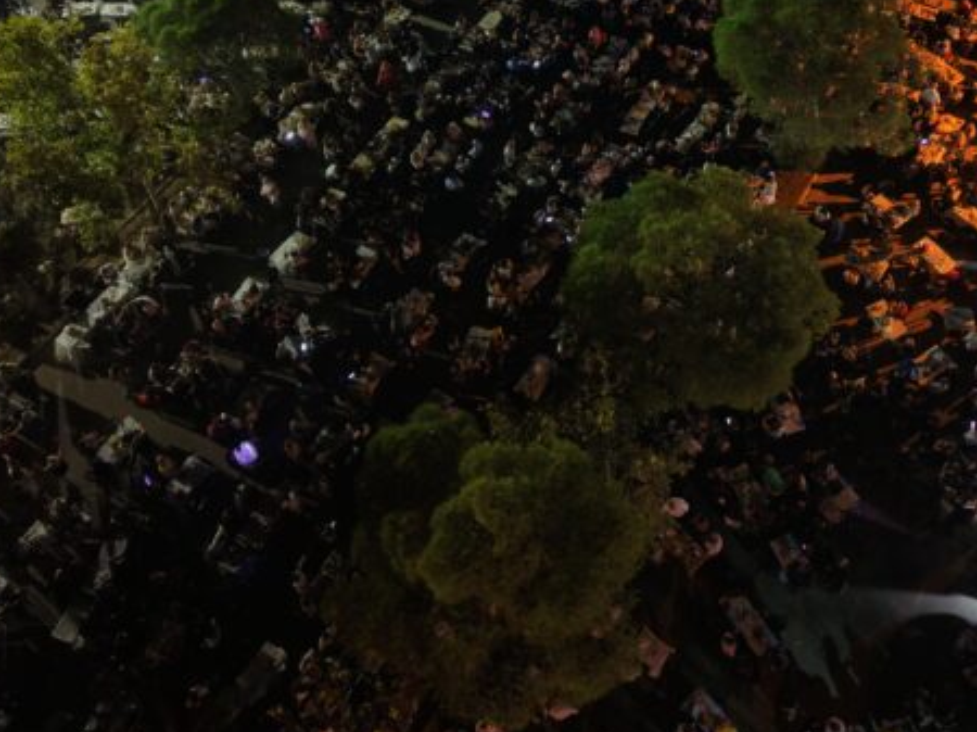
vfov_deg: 33.8
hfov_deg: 45.3
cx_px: 632
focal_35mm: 41
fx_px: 1157
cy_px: 117
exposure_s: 1/15
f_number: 1.8
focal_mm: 8.67
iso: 800
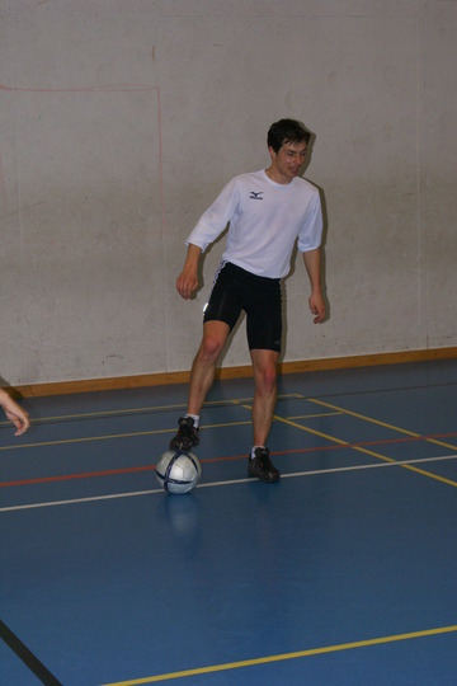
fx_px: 1428
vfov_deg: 27.0
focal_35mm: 75
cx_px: 228
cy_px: 343
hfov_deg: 18.2
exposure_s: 1/80
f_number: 5.6
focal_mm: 50
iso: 400
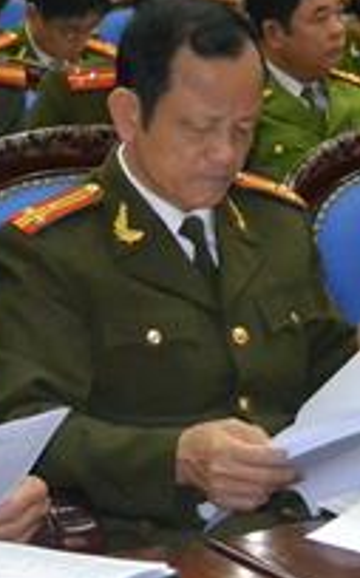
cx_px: 227
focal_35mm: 128
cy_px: 156
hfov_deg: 10.2
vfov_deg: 16.3
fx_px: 2015
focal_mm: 15.1
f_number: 4.2
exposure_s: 1/60
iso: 2200
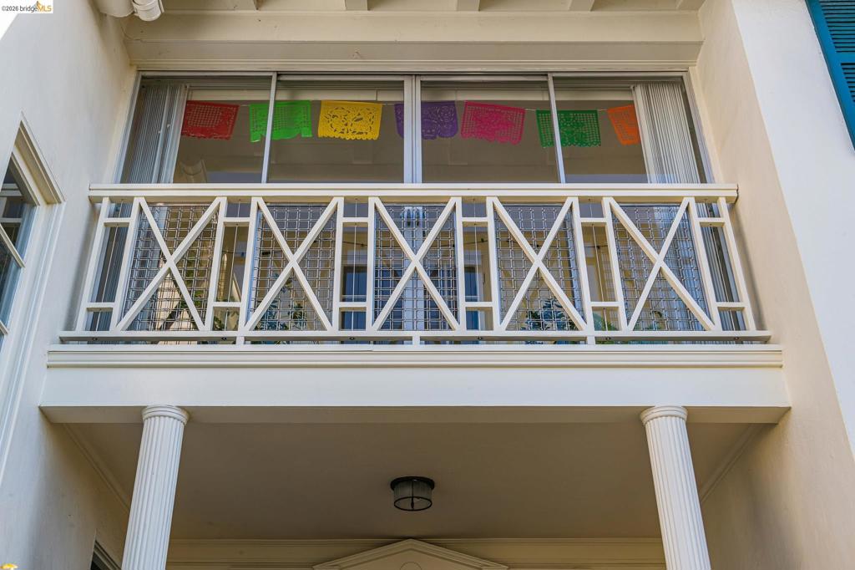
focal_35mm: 40
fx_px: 950
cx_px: 428
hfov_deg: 48.5
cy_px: 285
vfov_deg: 33.4
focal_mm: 40
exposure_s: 1/50
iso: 64
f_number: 16
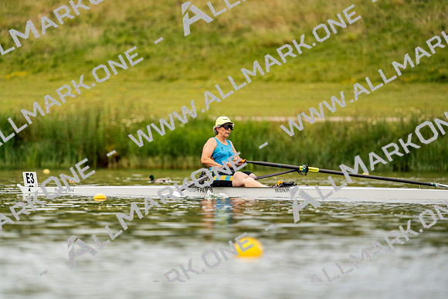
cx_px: 224
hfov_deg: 3.4
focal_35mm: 600
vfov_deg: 2.3
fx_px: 7468
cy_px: 150
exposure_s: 1/2000
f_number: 6.3
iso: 400
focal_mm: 600
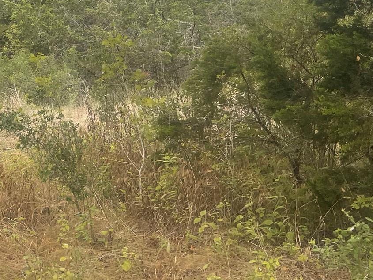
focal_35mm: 63
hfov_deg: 27.9
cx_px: -42
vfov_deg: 23.0
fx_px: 679
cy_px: 68
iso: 32
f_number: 1.6
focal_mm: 5.1
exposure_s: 1/668
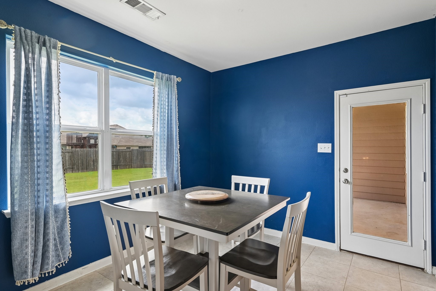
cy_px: 146
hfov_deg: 90.0
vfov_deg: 67.4
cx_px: 218
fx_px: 218
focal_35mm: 18
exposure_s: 1/80
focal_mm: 18
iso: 400
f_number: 8
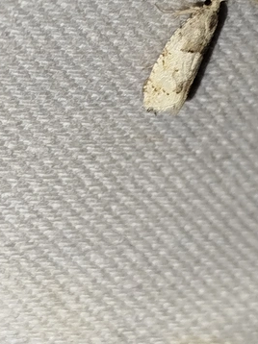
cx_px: 155
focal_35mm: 145
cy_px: 146
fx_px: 1443
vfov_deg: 13.6
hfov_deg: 10.2
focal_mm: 5.31
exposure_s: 1/50
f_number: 1.7
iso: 64
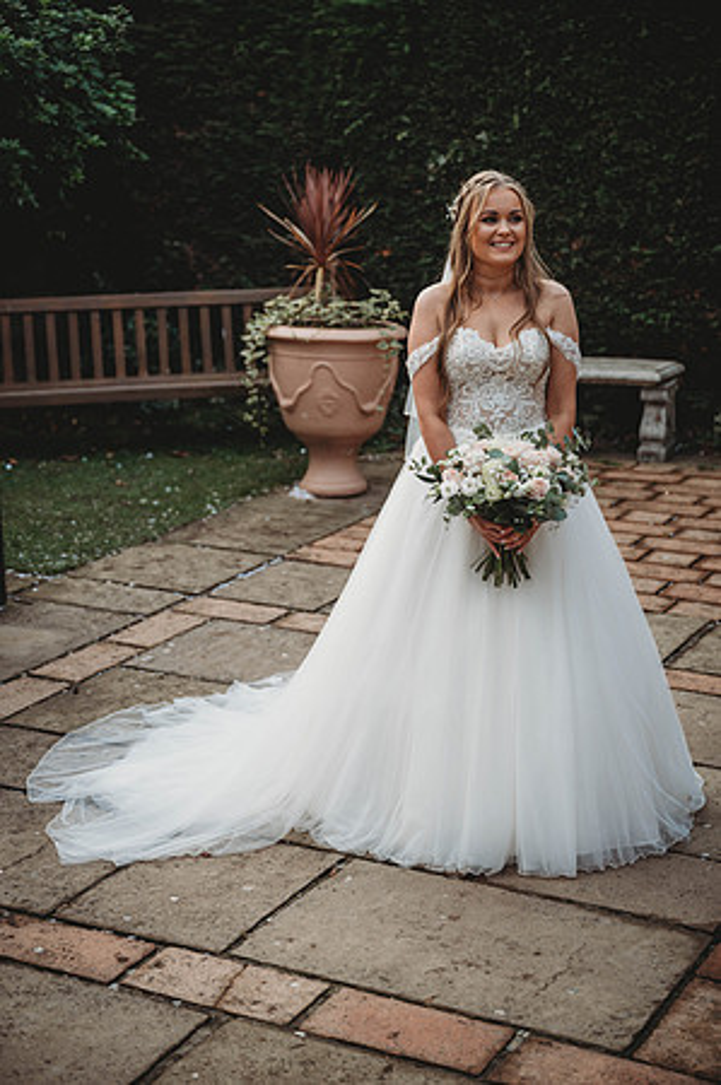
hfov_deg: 22.2
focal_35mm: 61
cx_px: 360
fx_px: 1837
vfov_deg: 32.9
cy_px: 542
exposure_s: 1/1000
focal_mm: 61
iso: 100
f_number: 2.8
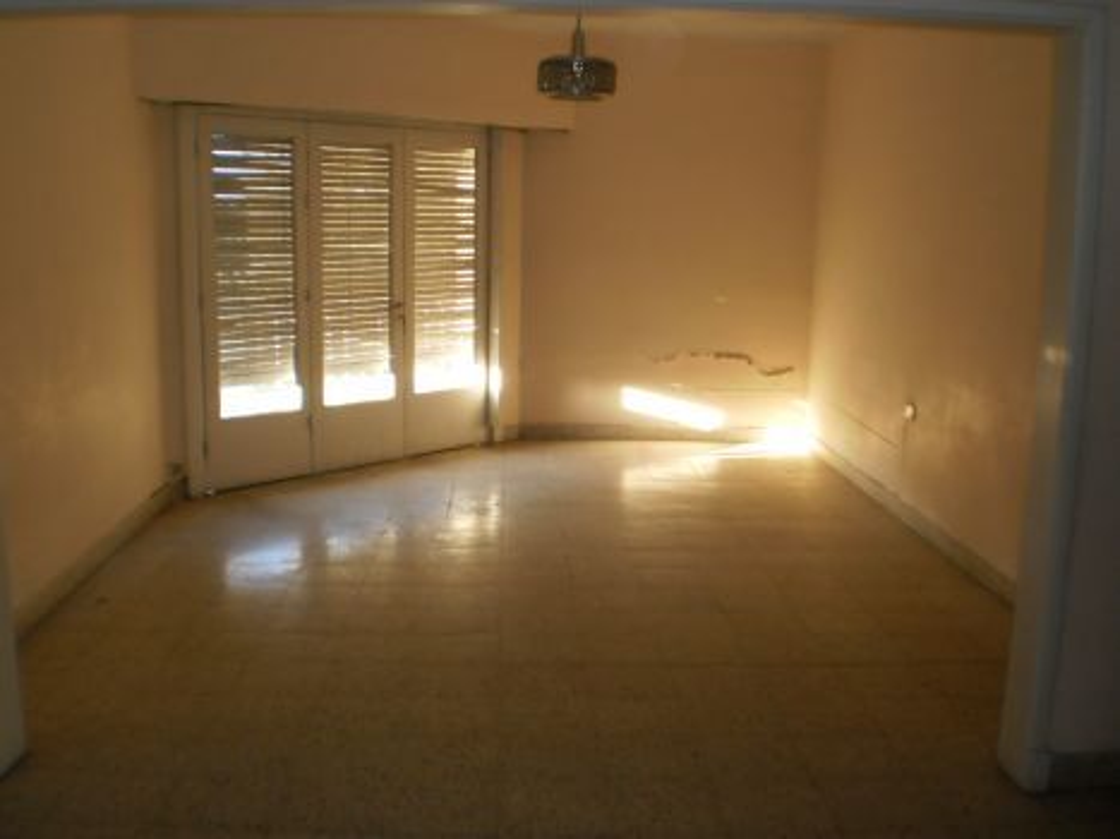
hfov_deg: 51.4
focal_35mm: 36
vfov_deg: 39.6
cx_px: 560
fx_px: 1164
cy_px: 420
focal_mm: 6.3
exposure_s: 1/30
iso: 200
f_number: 3.1
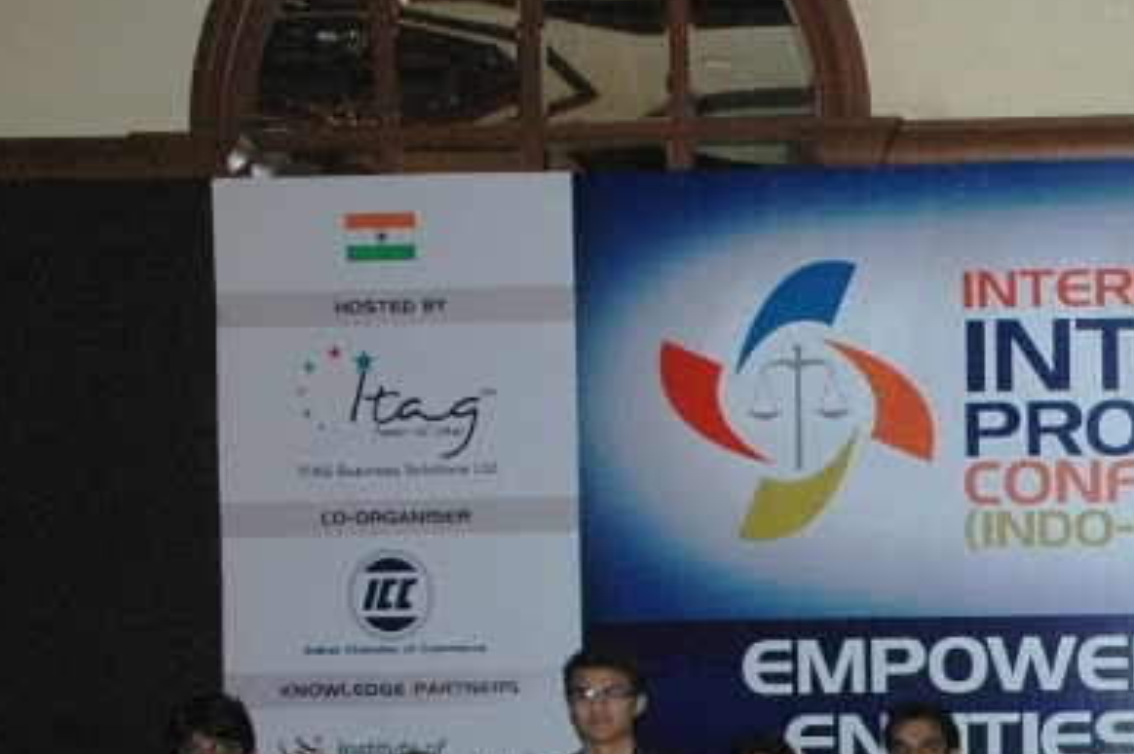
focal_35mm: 87
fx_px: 2738
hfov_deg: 21.8
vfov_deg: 15.1
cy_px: 924
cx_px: 1339
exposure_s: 1/160
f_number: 6.3
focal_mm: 22
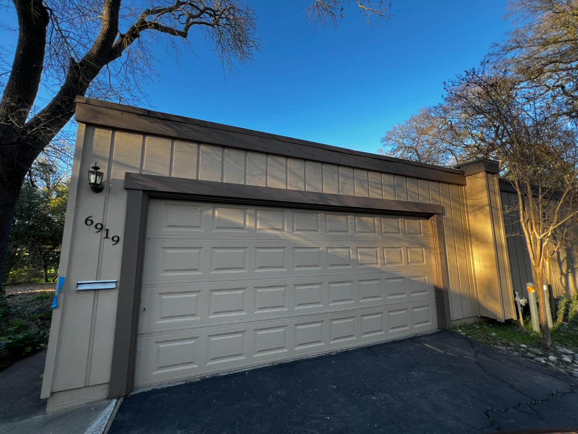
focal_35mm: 13
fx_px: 217
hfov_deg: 106.2
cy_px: 217
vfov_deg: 89.9
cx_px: 289
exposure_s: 1/99
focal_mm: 1.57
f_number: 1.8
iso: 40
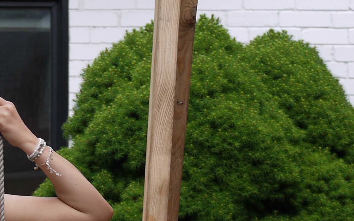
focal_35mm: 249
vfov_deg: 5.2
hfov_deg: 8.3
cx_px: -57
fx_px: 2402
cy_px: 272
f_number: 4
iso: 100
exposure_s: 1/400
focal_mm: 35
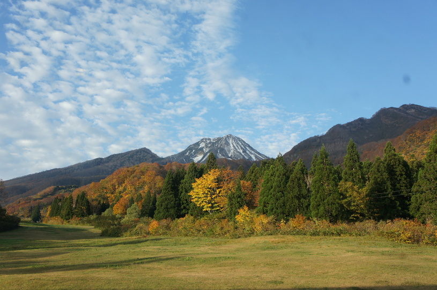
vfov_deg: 33.0
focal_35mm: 40
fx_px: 491
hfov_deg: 48.0
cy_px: 145
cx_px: 218
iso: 200
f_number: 8
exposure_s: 1/160
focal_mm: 27
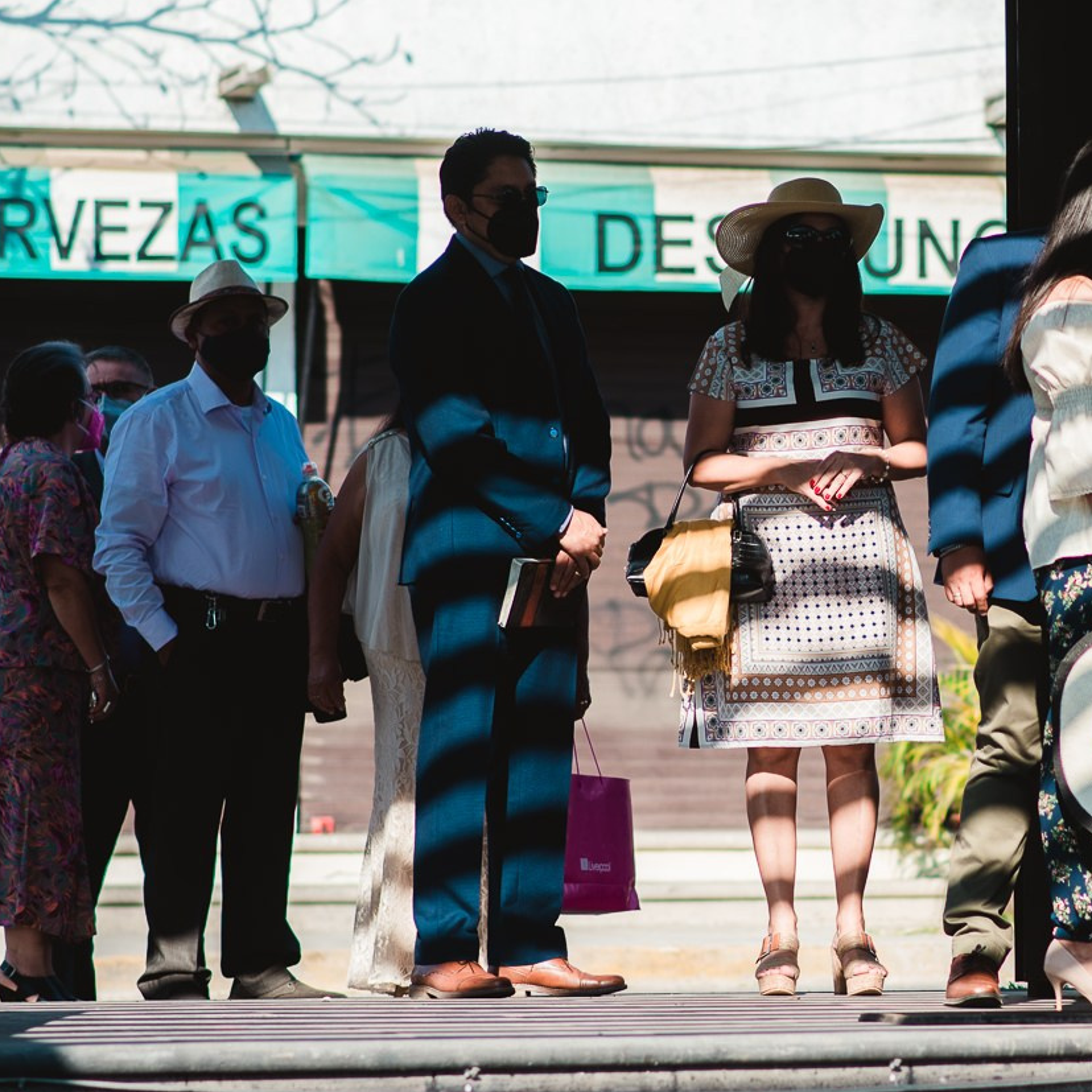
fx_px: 6389
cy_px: 500
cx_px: 939
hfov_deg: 9.7
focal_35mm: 179
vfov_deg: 9.8
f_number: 2.8
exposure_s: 1/2000
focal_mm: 85
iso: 100
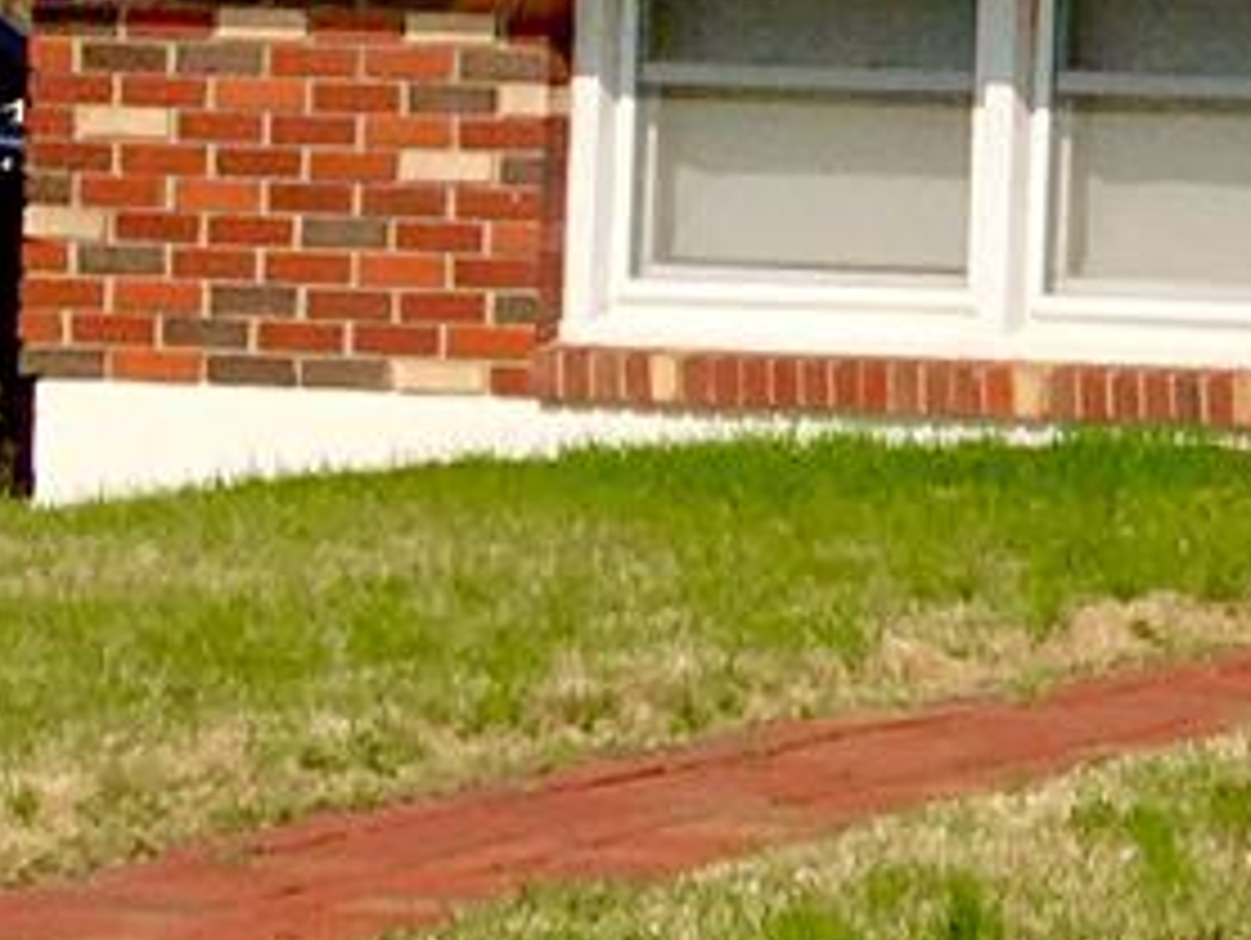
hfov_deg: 8.2
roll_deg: -3.0
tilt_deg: +1.3
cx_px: 3622
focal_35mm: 210
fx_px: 7596
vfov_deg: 7.0
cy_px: -414
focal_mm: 4.15
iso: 25
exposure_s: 1/3663
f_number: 2.2
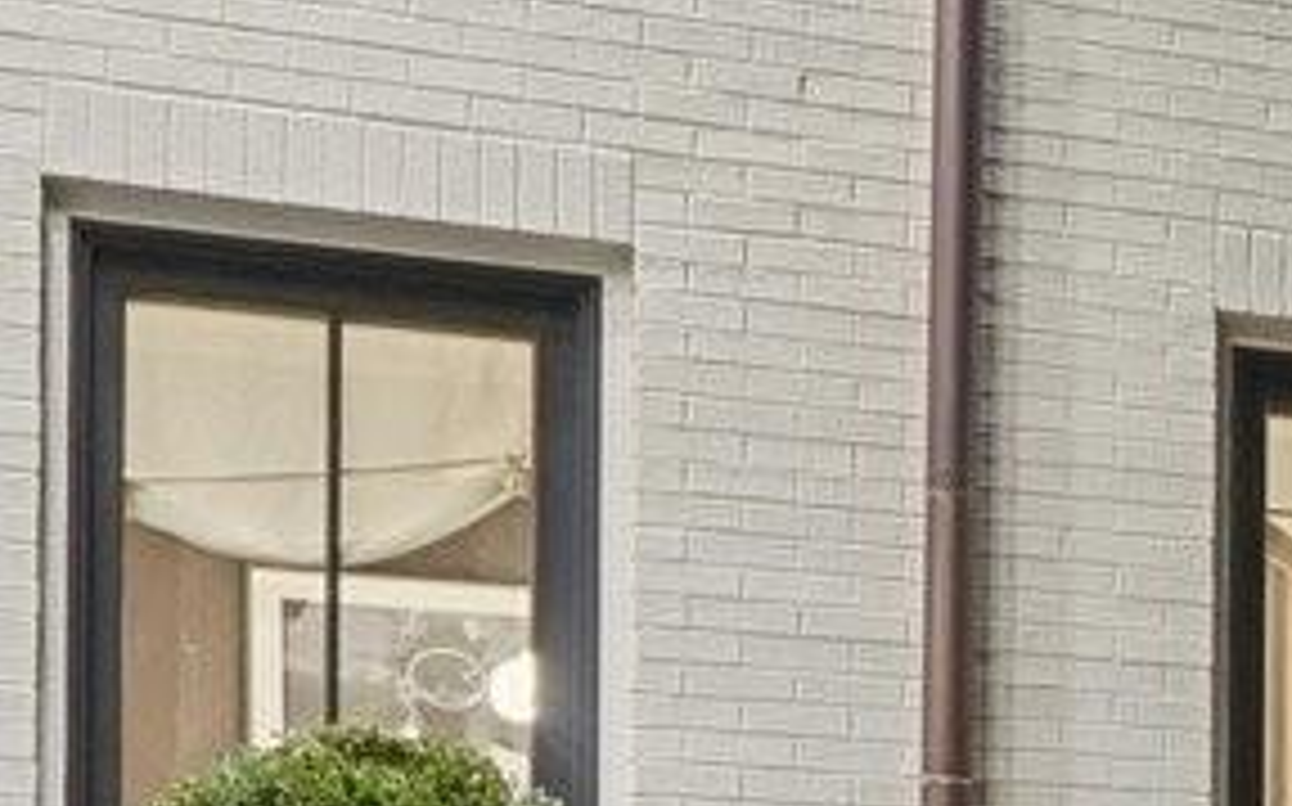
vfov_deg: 10.0
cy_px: 682
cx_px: 3381
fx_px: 4610
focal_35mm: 131
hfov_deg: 11.9
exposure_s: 1/1.67
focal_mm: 18
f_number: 8
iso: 400
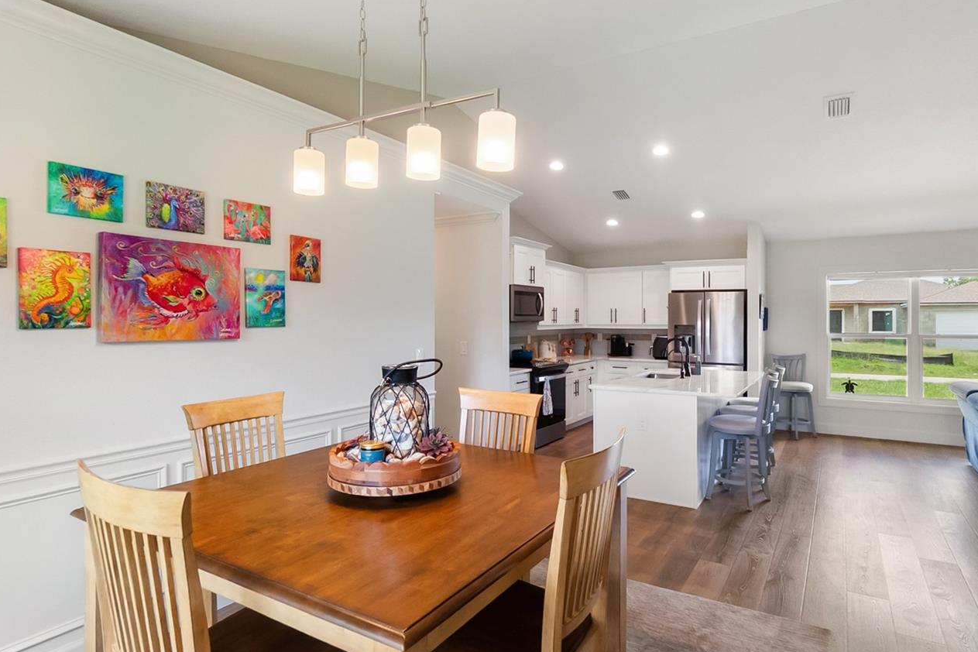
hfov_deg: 86.9
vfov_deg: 64.5
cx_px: 511
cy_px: 349
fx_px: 516
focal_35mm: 19
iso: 2000
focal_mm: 10
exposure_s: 1/90
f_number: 5.6
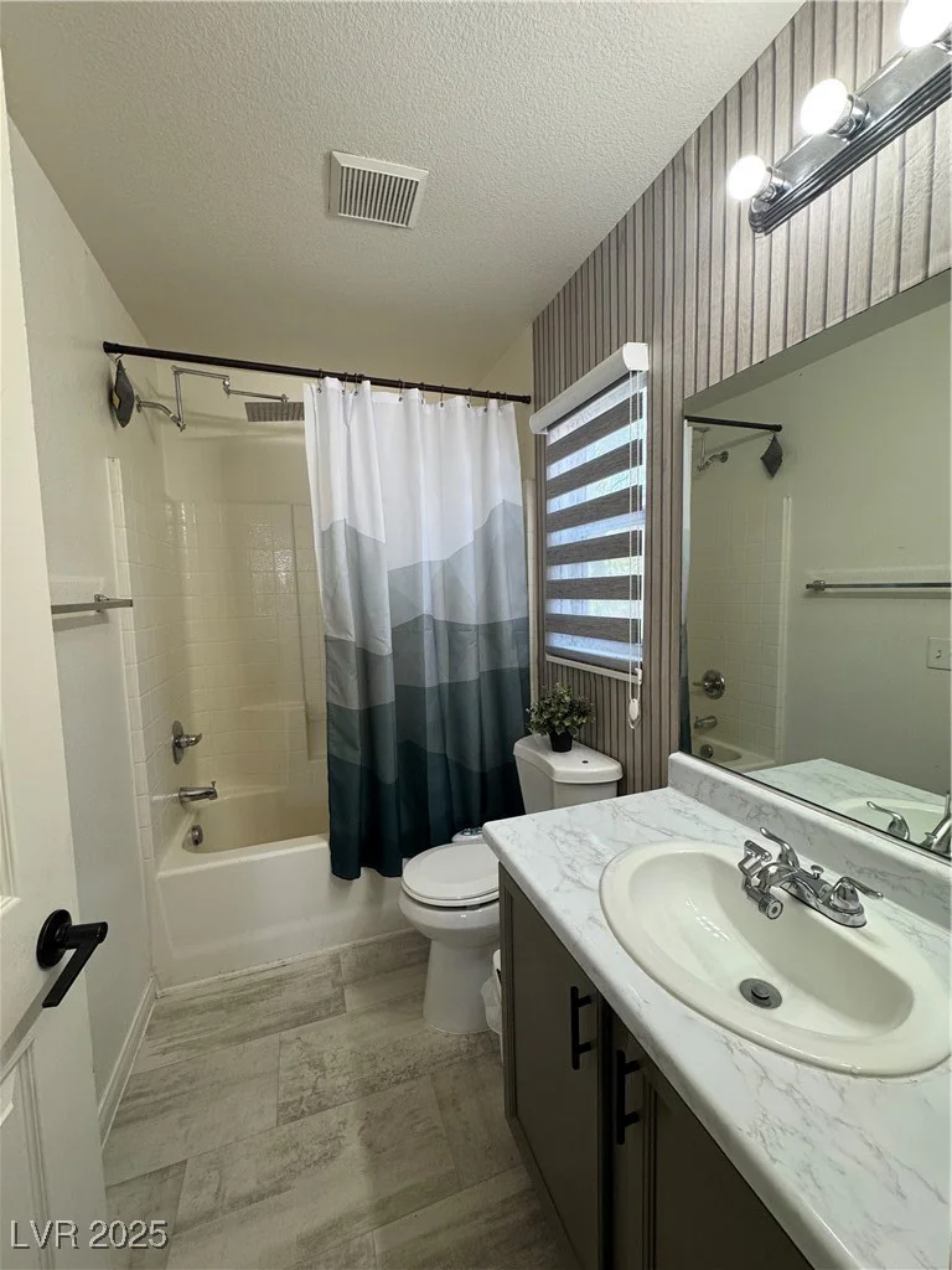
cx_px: 476
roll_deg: +1.2
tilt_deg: -5.6
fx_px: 513
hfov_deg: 85.7
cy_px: 635
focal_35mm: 14
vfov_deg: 102.1
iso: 200
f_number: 2.2
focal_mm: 2.22
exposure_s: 1/120
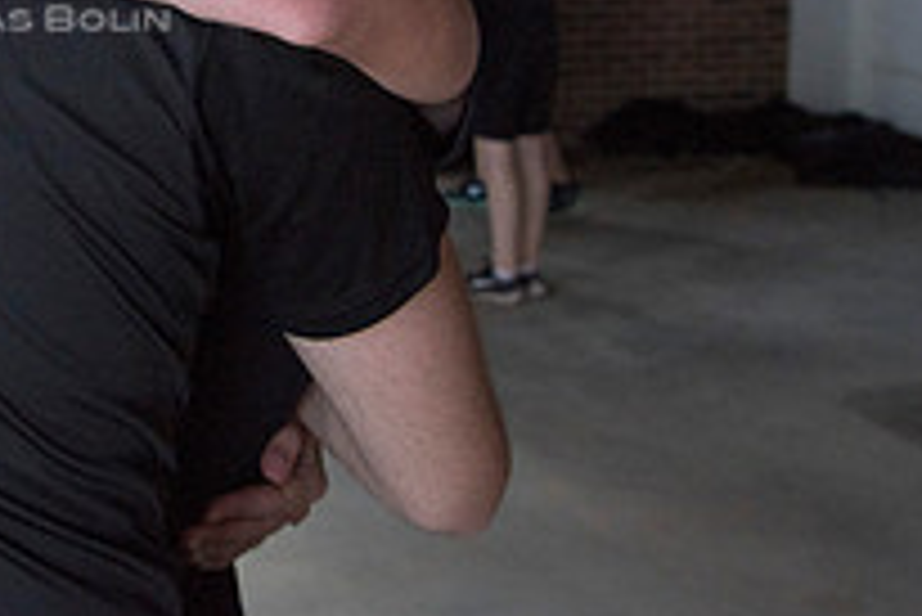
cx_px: -18
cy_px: -182
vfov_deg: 18.6
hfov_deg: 27.8
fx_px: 1743
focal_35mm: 68
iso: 640
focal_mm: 24
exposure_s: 1/1000
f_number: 5
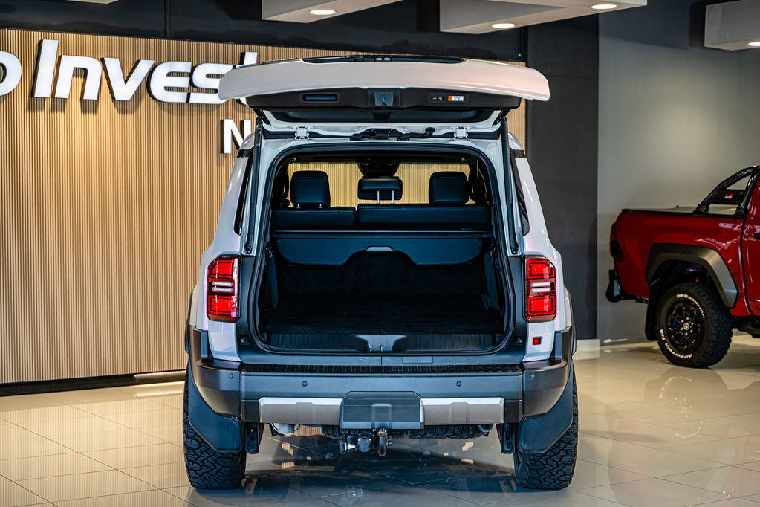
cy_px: 254
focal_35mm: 63
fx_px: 1330
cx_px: 380
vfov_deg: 21.6
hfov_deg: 31.9
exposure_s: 1/125
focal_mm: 63
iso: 320
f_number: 2.8
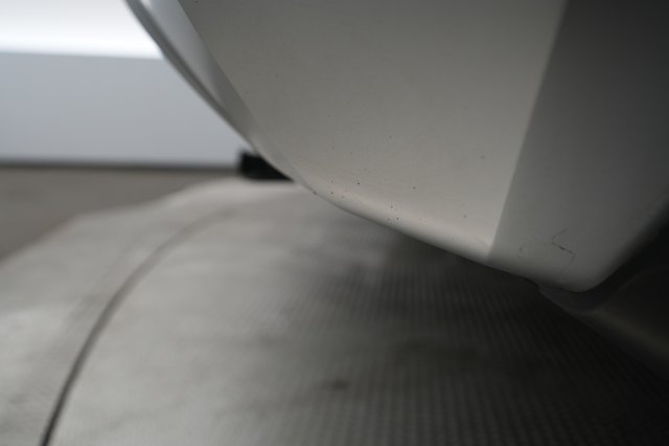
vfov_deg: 46.4
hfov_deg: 65.5
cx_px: 334
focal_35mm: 28
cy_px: 223
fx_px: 520
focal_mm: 28
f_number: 4.5
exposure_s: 1/100
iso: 1000
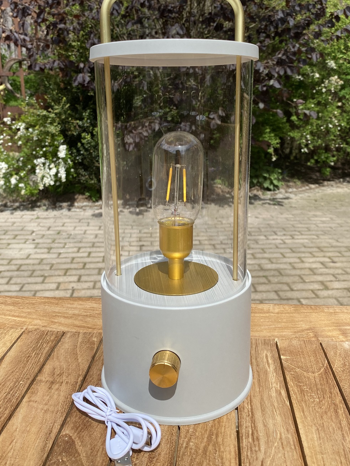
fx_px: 431
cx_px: 174
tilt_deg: -12.2
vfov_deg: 56.6
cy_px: 201
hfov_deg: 44.2
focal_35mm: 32
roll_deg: +2.3
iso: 32
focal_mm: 4.25
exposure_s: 1/2358
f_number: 1.8
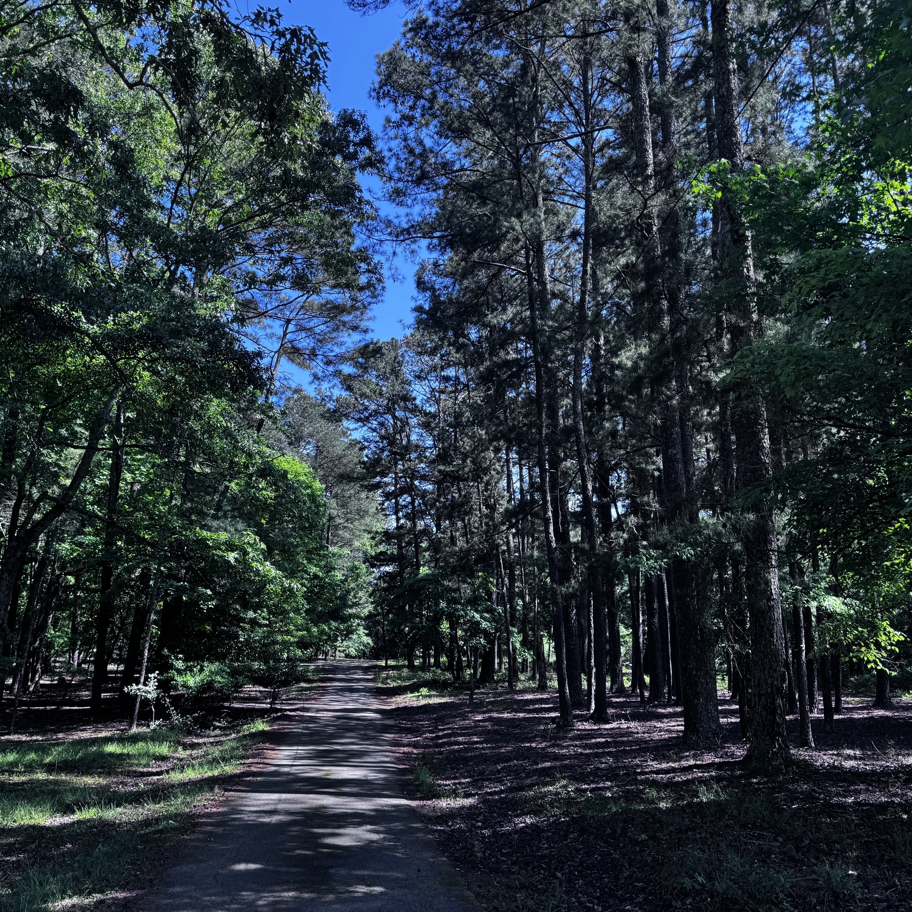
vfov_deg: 55.6
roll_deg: -1.2
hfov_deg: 55.4
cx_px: 386
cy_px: 453
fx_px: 864
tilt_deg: +11.5
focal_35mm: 29
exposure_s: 1/645
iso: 80
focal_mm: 6.76
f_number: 1.78
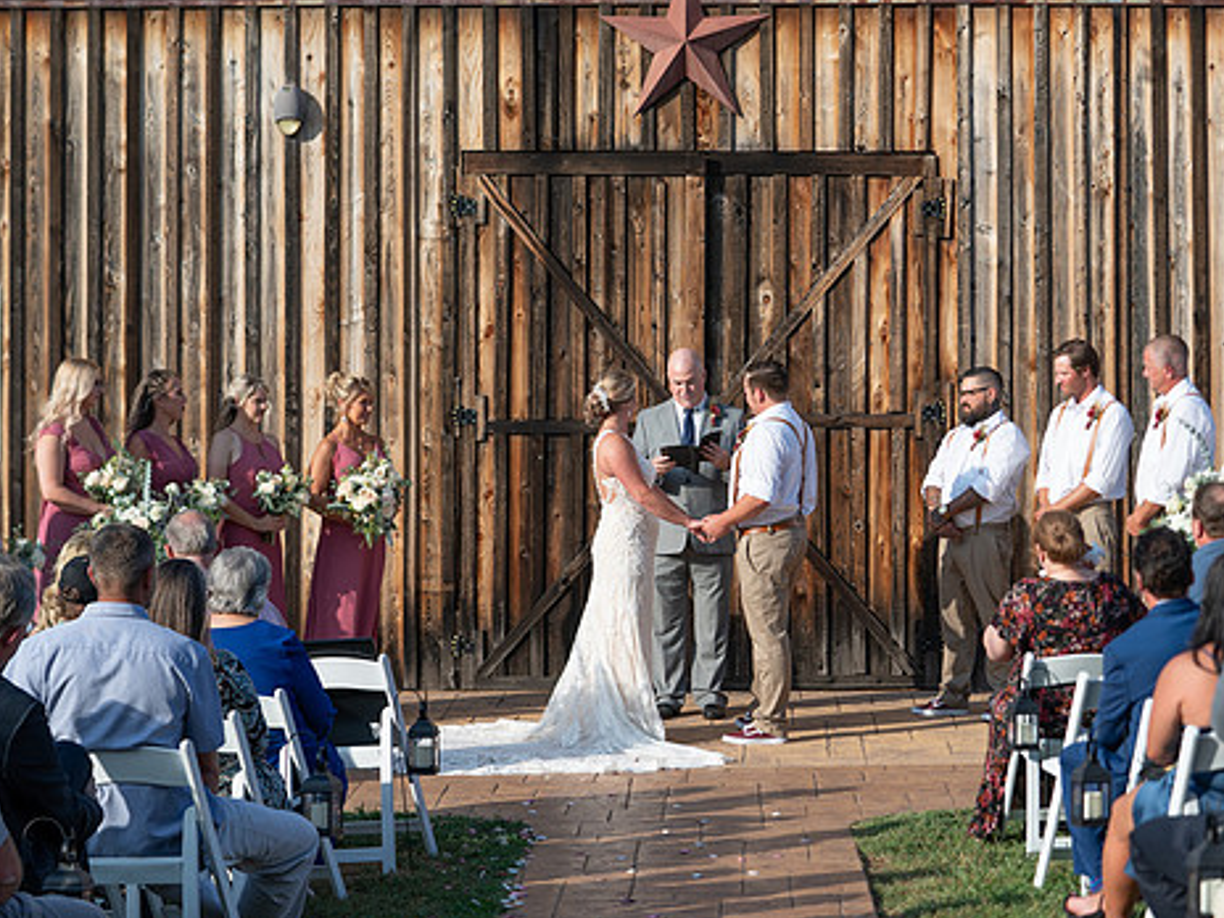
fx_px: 3571
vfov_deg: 14.6
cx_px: 702
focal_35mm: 101
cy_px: 434
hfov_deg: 19.4
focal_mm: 84
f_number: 4
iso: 100
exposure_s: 1/800
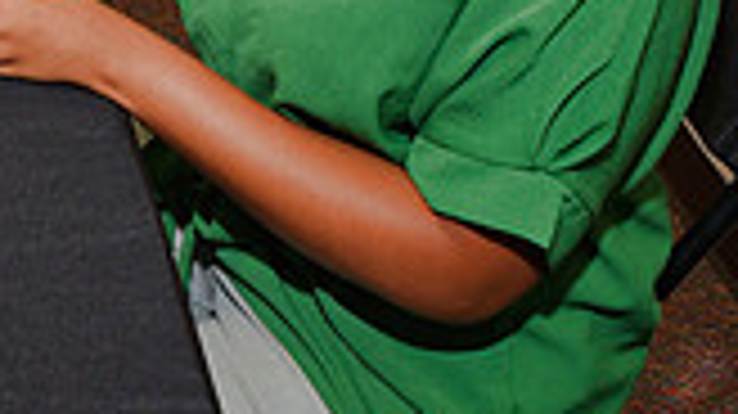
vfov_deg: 12.2
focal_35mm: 89
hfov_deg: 20.8
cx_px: -333
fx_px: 1740
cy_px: -376
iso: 200
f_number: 5
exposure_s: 1/60
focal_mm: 24
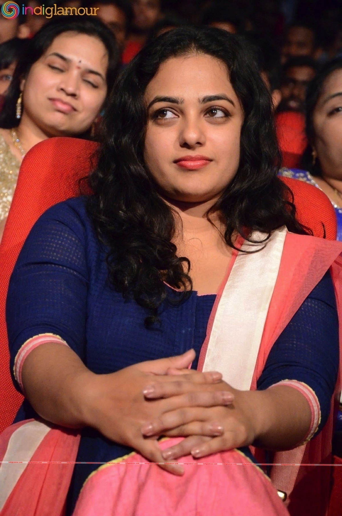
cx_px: 171
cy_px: 258
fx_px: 2103
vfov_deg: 14.0
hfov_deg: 9.3
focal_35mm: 147
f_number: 5.6
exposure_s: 1/125
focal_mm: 98
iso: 8000
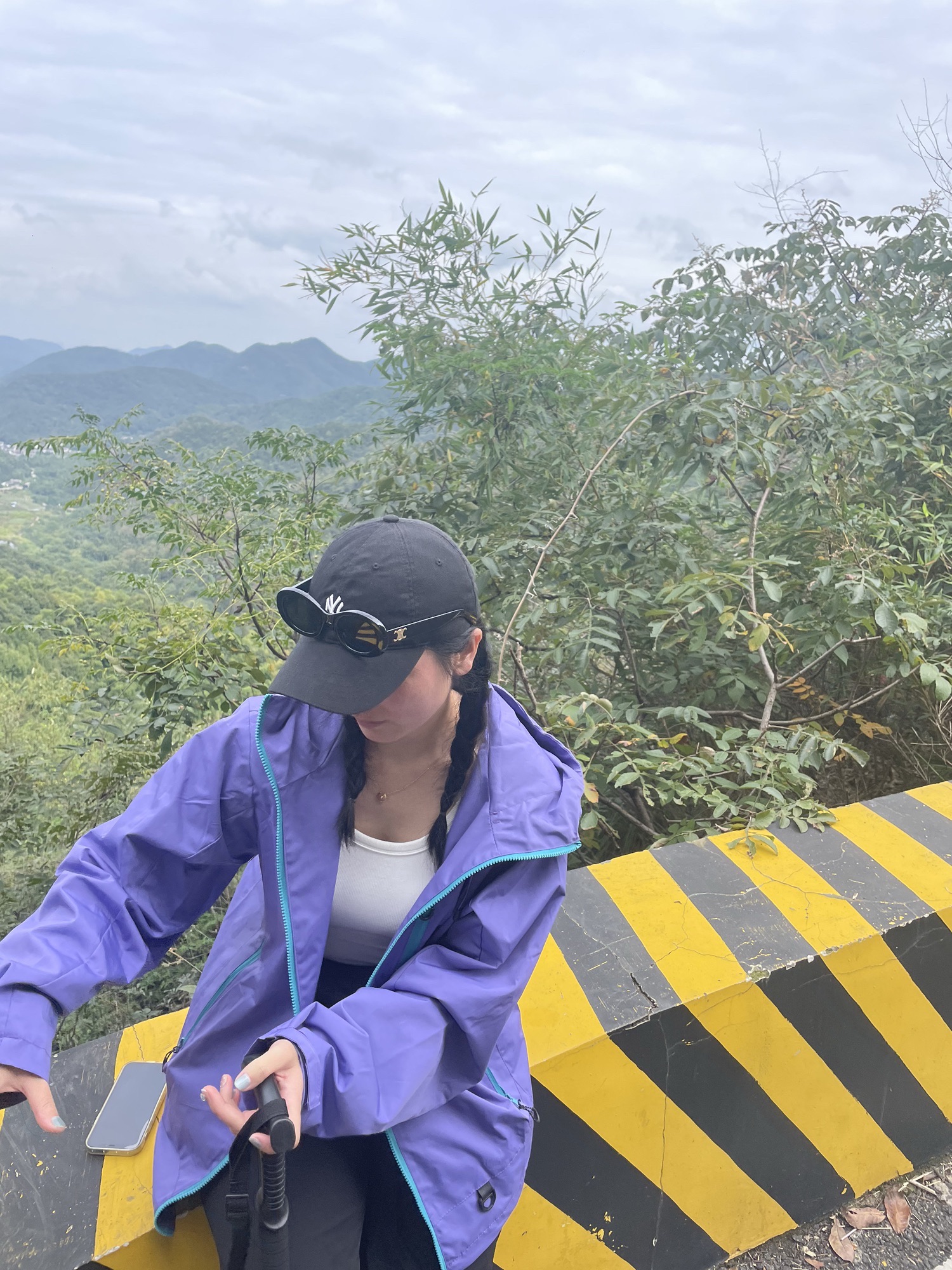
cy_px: 635
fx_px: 953
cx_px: 476
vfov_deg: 67.3
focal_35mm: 26
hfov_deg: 53.1
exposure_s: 1/1062
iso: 32
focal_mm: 4.2
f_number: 1.6
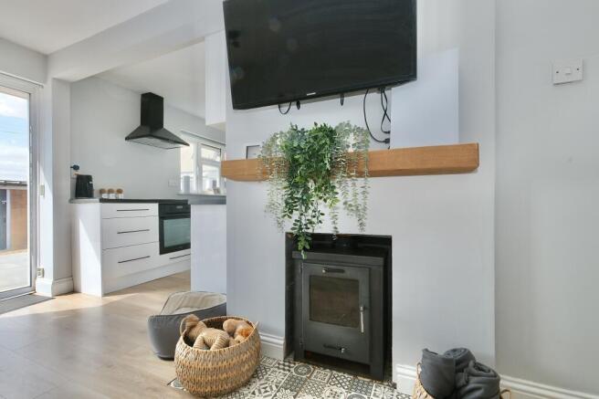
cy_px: 200
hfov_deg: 100.4
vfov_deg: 77.3
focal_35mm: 15
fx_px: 250
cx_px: 300
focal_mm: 10
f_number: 18
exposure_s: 1/15
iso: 500
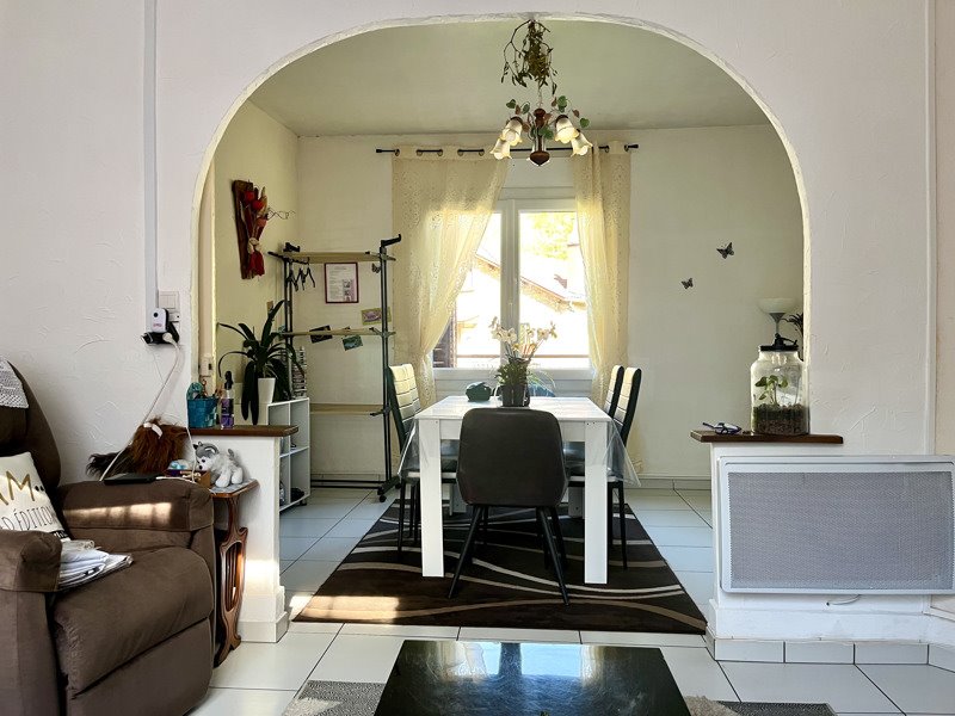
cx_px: 478
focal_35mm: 26
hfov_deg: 67.3
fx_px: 717
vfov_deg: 53.1
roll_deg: +0.4
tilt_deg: -0.3
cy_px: 358
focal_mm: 5.1
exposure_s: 1/92
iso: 125
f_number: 1.6
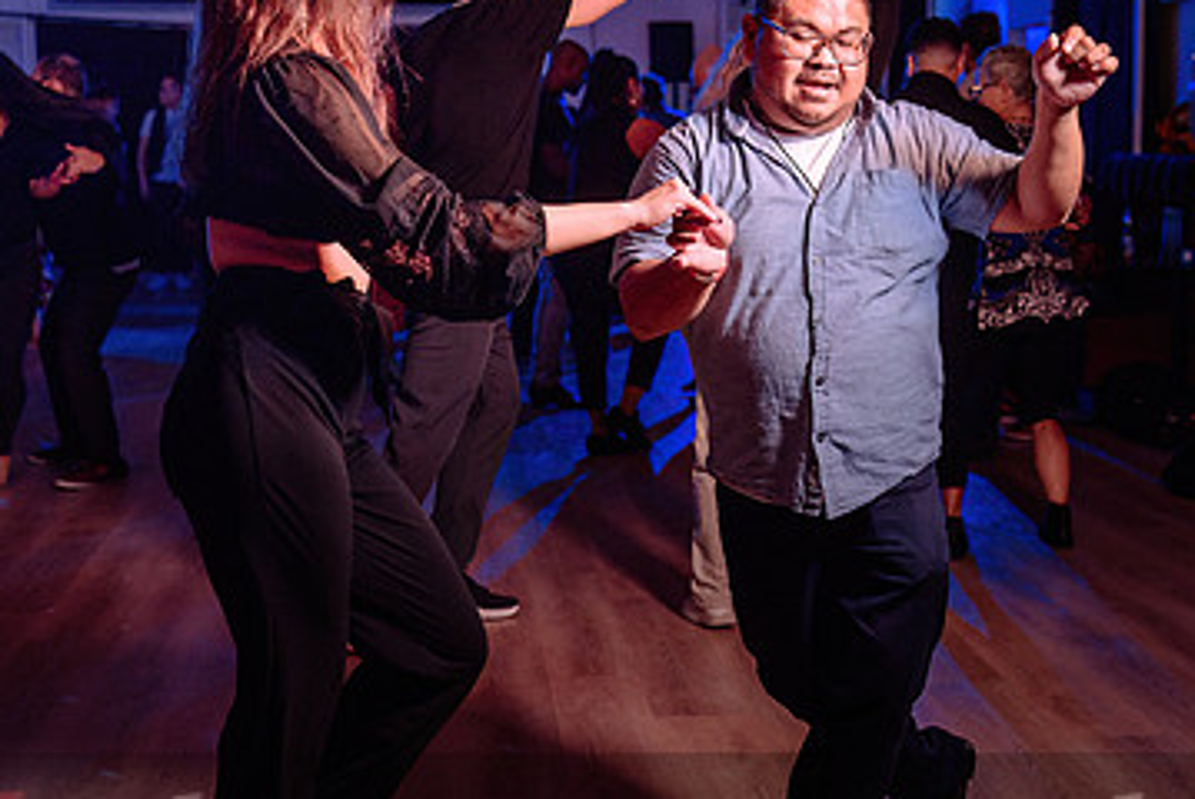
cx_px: 744
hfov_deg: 32.2
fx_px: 2060
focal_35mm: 62
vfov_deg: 21.9
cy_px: 415
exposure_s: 1/60
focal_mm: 34
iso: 800
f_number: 3.2
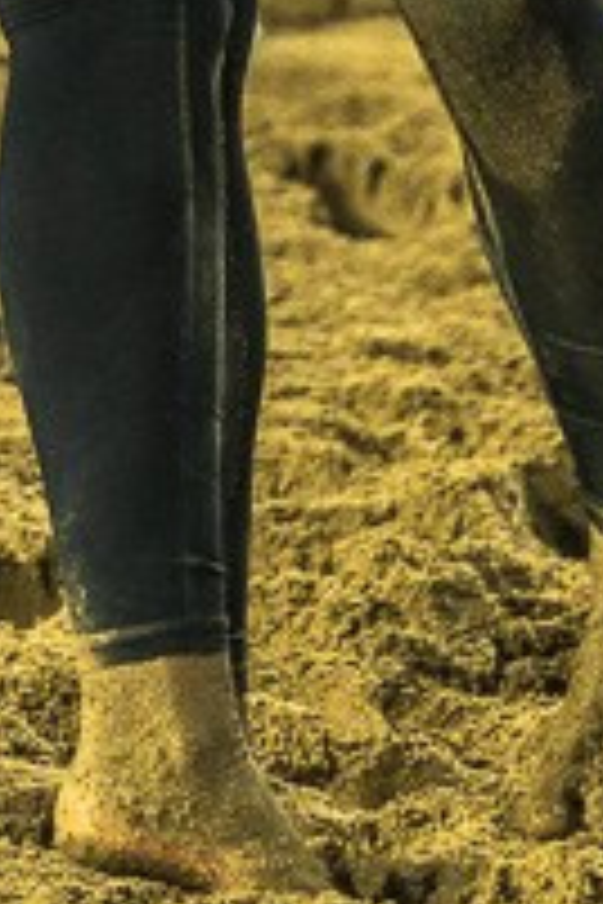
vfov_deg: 2.0
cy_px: -776
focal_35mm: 1020
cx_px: -338
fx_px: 25625
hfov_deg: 1.3
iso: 1600
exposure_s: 1/2000
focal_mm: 160
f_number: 3.2
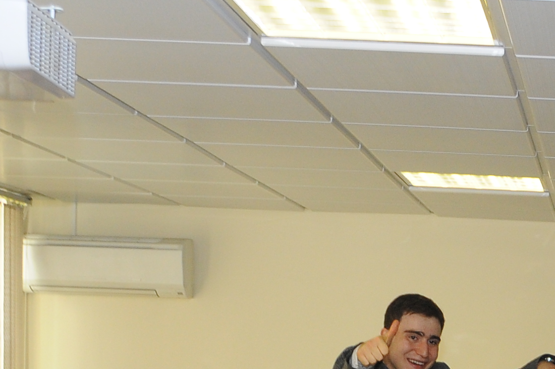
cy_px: 658
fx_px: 2341
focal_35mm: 152
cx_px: 617
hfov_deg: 13.2
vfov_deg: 8.7
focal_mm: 26
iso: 500
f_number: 4
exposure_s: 1/80
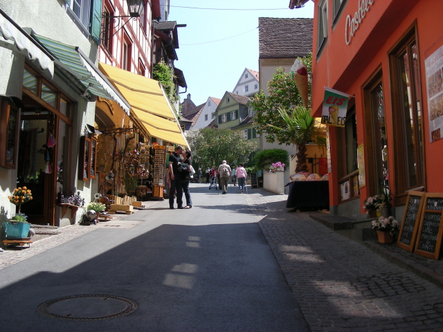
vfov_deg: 37.7
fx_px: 486
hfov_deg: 49.0
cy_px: 166
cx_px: 222
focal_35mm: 38
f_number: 4
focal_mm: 6.3
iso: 50
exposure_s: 1/253
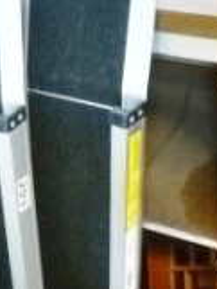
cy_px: 242
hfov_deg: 18.9
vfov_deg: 24.5
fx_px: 651
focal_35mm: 78
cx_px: 84
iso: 800
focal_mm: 5
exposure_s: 1/10
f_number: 2.8
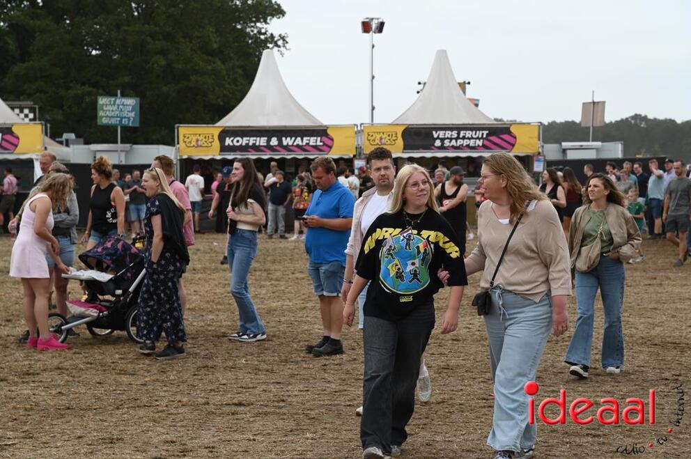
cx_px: 346
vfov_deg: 19.4
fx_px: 1342
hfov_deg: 28.9
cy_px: 230
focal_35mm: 70
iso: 320
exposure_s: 1/500
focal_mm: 70
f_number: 5.6
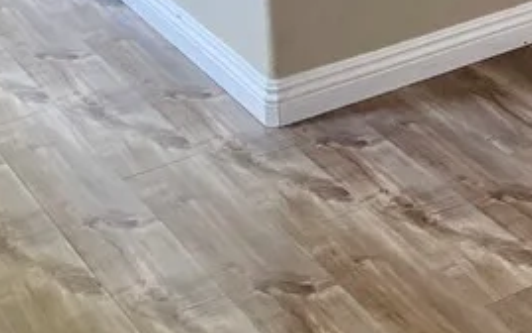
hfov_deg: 19.3
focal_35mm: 105
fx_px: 1522
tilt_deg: -12.2
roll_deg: +2.1
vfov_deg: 11.3
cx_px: 532
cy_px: -325
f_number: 1.6
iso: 100
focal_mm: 4.2
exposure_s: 1/121
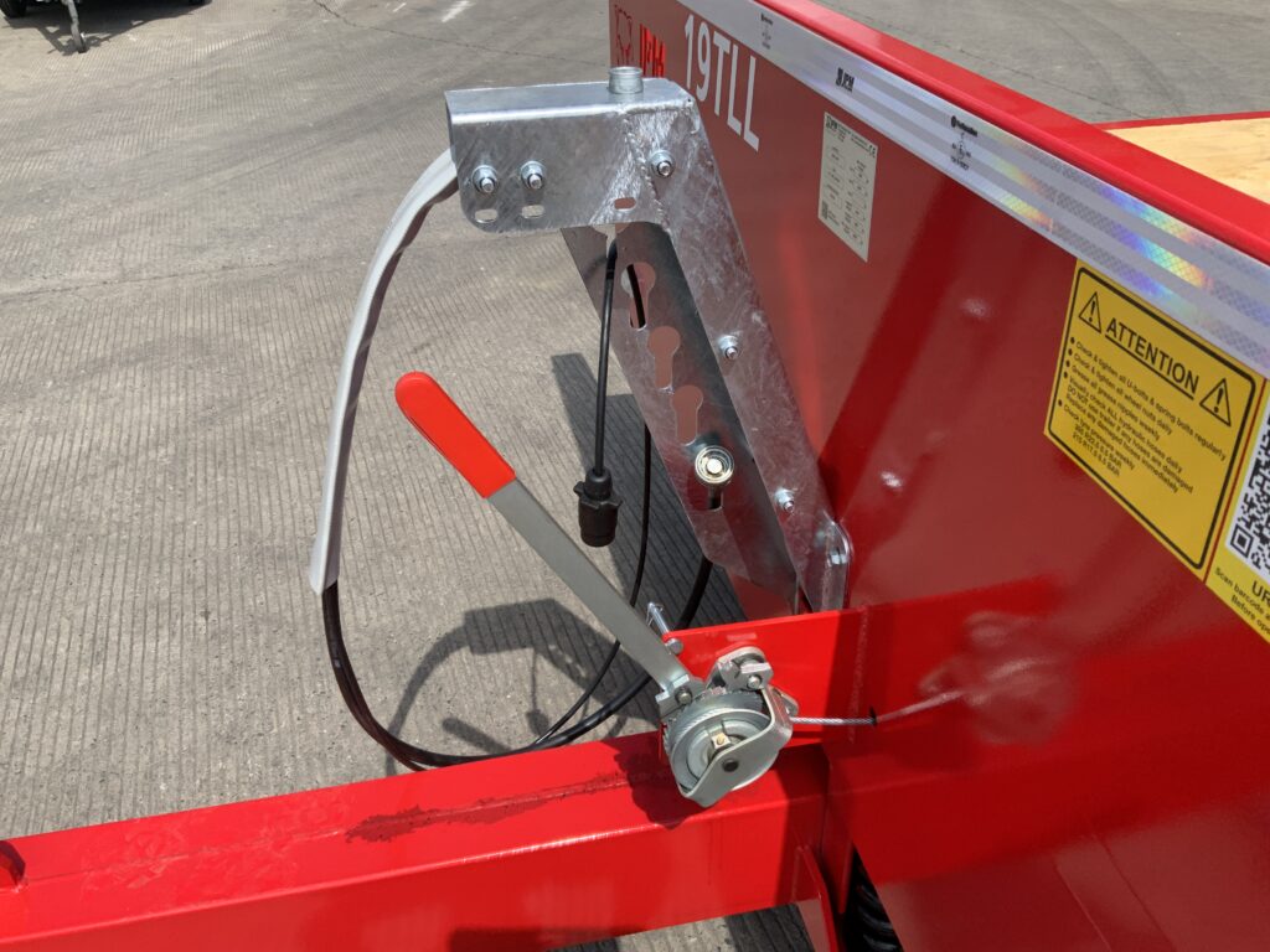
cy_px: 476
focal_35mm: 29
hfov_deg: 61.7
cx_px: 635
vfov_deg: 48.2
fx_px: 1064
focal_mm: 3
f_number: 1.8
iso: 16
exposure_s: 1/1730
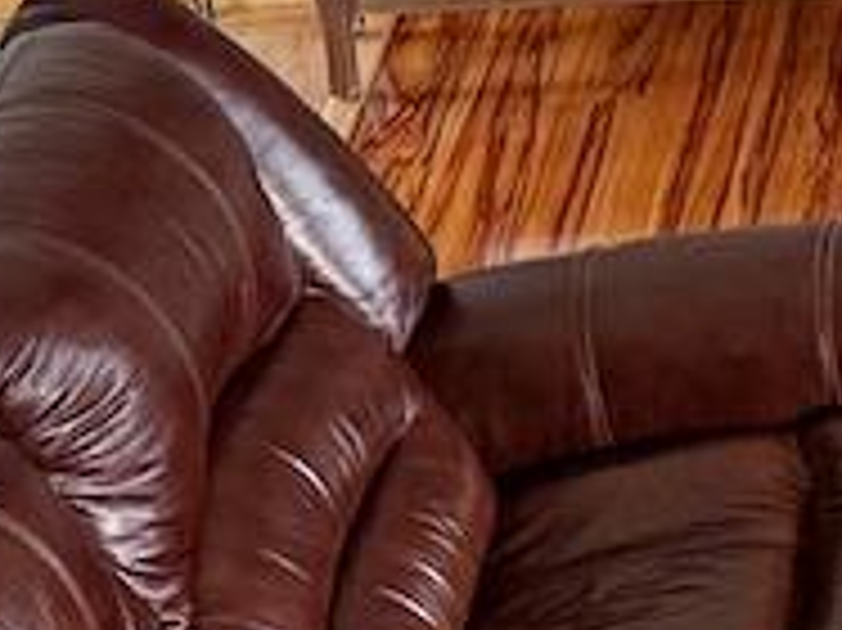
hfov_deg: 10.0
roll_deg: -1.9
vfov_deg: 9.0
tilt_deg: -27.8
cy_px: -27
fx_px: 3987
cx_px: 2238
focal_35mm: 164
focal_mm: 6.76
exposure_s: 1/79
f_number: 1.78
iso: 200
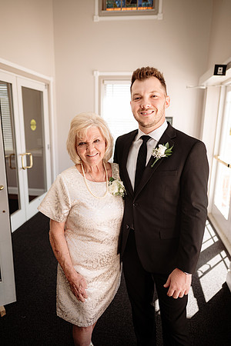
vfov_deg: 73.7
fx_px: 231
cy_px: 173
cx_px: 116
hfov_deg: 53.1
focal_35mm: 24
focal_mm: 24
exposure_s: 1/500
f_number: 2.2
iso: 320
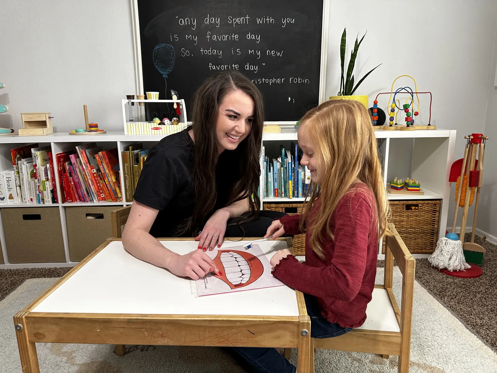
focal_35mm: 24
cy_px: 186
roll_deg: +1.4
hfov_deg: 71.6
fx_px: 345
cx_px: 248
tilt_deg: -12.4
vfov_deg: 56.8
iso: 250
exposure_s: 1/60
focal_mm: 6.86
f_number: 1.78
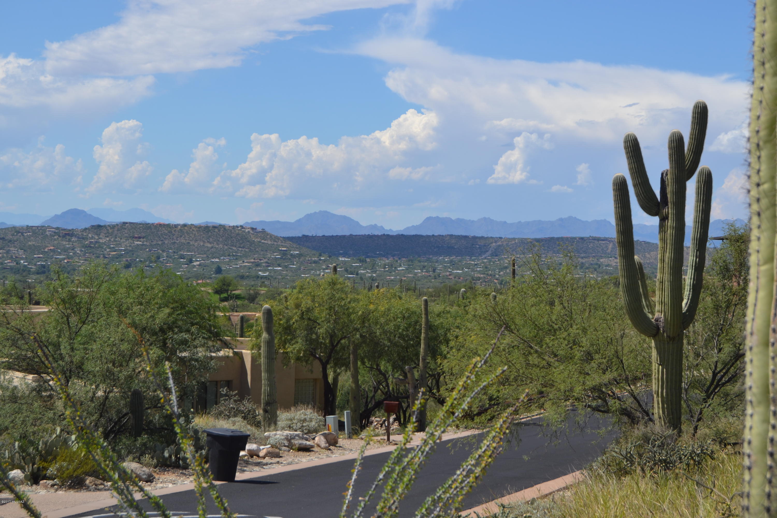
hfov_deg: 24.6
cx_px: 388
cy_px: 259
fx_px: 1780
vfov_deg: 16.6
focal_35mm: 82
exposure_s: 1/250
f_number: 8
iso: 100
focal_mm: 55
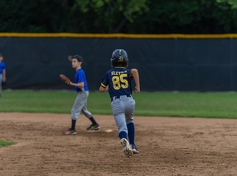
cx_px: 94
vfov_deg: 6.1
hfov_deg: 8.2
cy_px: 96
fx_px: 1661
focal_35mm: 244
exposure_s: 1/1000
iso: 1000
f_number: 2.8
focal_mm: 200
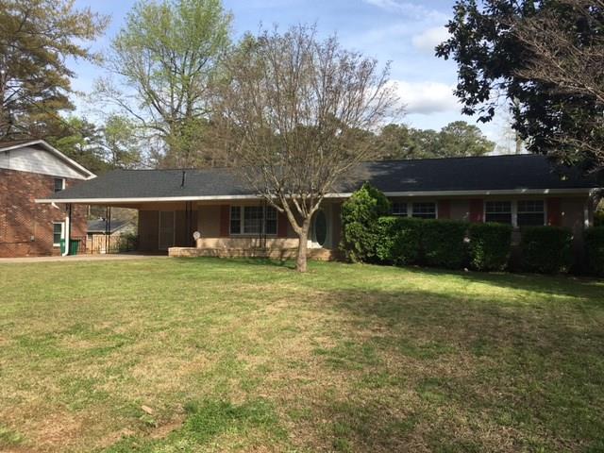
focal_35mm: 29
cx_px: 302
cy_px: 226
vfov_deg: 48.2
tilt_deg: -2.3
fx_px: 506
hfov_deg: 61.7
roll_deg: -1.9
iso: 25
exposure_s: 1/1083
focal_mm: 4.15
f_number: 2.2
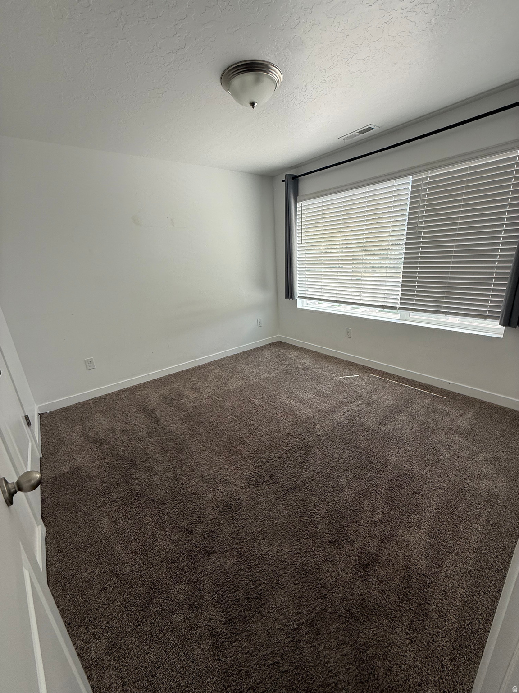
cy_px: 346
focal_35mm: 14
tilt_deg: -17.9
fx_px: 280
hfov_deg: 85.7
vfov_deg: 102.1
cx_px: 260
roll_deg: +2.7
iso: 64
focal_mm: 2.22
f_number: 2.2
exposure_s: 1/252
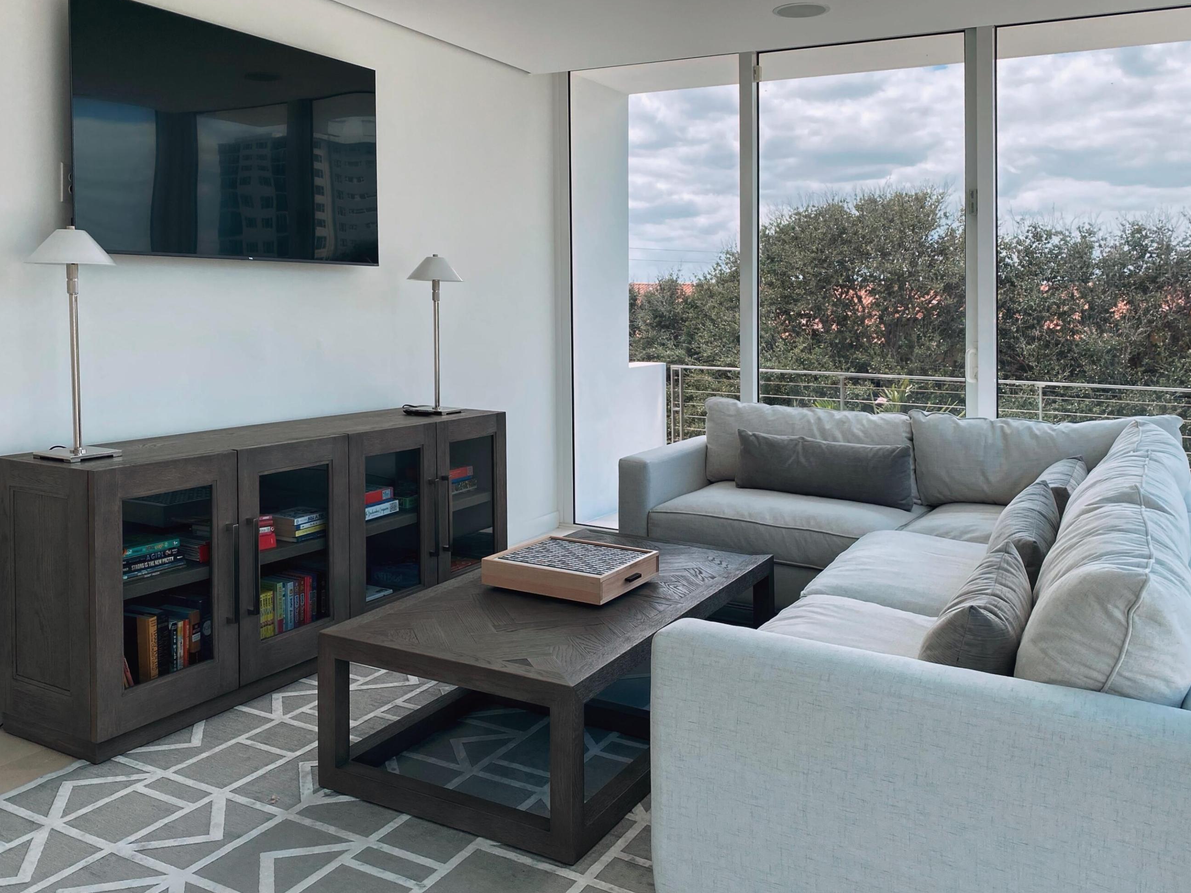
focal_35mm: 29
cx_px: 626
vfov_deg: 48.2
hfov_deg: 61.6
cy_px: 457
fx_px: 998
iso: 32
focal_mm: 4.25
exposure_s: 1/942
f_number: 1.8
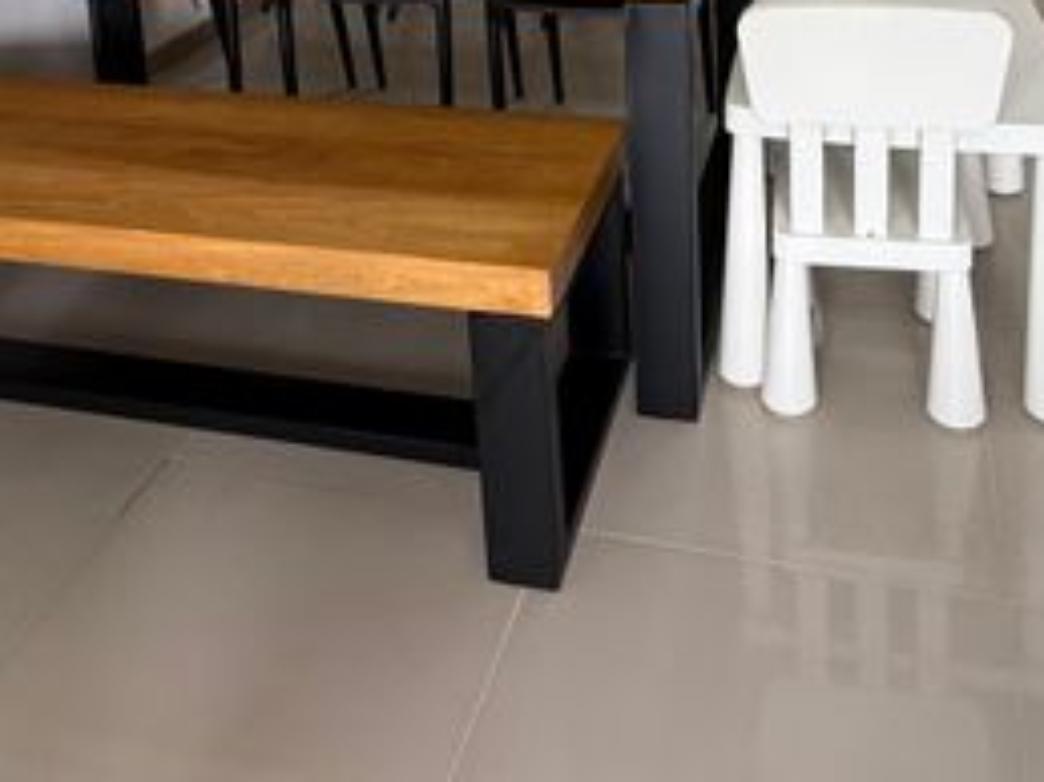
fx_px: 1085
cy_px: -177
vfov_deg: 32.2
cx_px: 631
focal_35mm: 36
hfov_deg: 51.0
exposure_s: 1/99
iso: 160
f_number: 2.2
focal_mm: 2.22
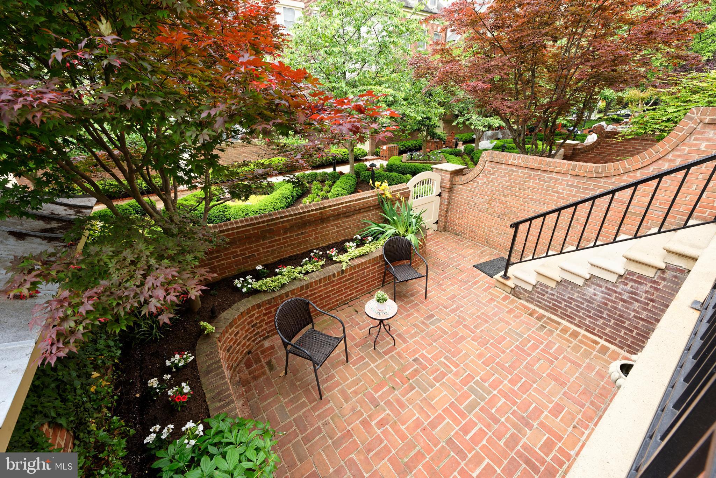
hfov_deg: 104.2
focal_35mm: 14
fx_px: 278
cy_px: 239
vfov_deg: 81.2
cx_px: 358
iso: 320
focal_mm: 14
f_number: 10
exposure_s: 1/80
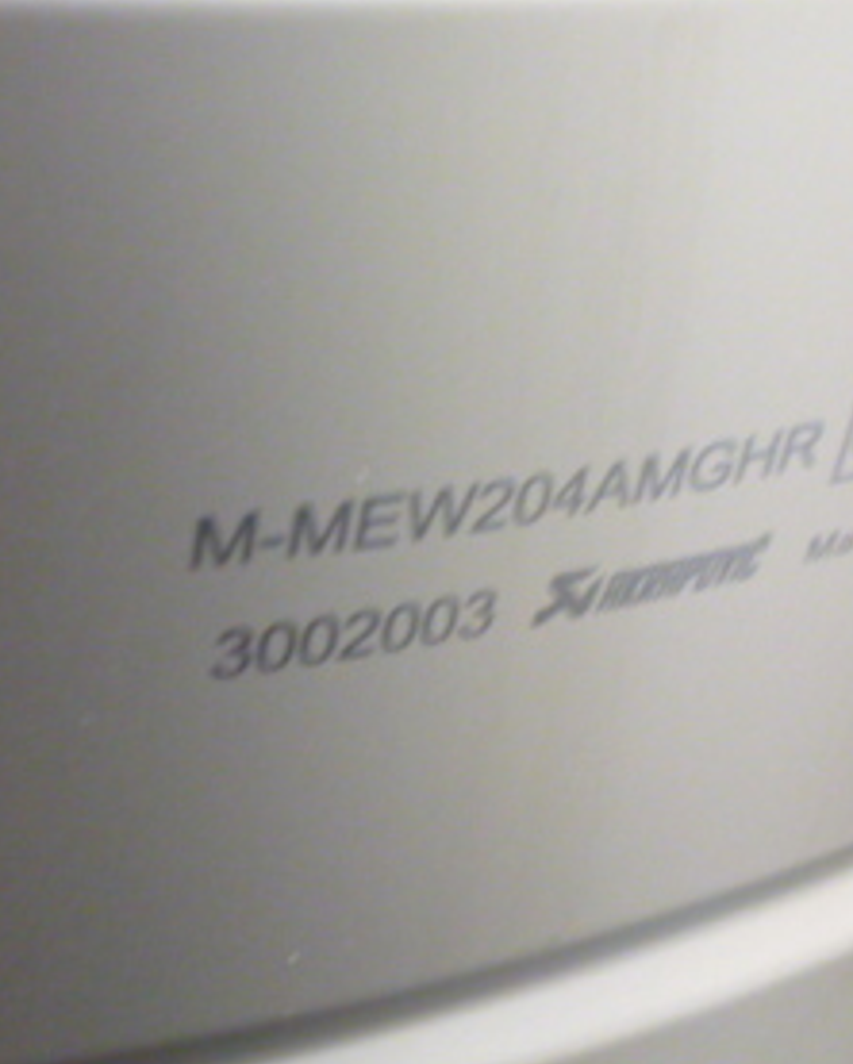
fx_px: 2585
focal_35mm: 82
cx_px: 584
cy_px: 674
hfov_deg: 18.7
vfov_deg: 23.2
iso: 400
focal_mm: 7.9
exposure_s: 1/10
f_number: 3.4
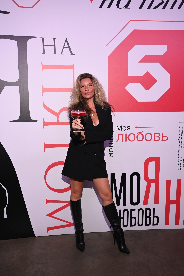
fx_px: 268
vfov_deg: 54.4
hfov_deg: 37.9
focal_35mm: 35
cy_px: 138
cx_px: 92
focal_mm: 35
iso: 640
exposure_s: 1/125
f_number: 5
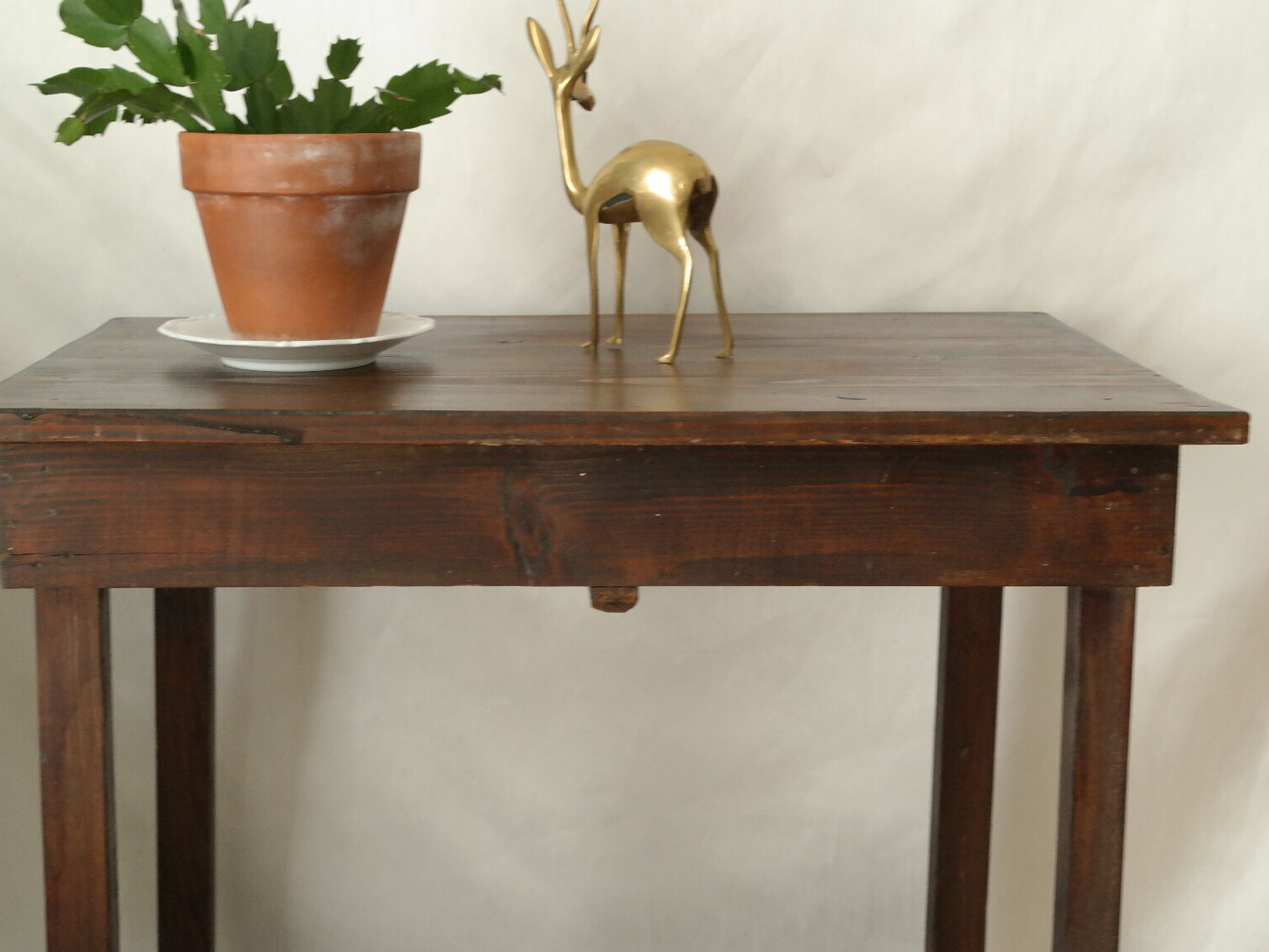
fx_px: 2127
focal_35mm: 58
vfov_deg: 25.2
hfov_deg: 33.2
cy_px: 475
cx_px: 604
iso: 1600
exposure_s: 1/30
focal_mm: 35
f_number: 5.6
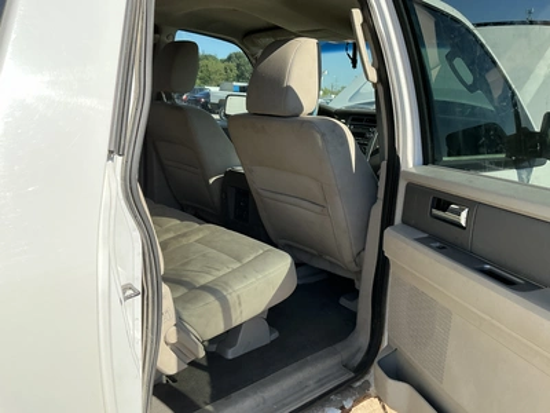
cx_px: 275
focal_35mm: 28
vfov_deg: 49.7
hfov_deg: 63.4
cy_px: 206
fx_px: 445
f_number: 1.8
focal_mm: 3
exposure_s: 1/759
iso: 25
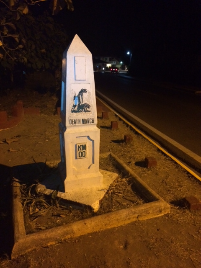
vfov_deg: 60.0
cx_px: 100
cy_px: 134
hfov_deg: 46.8
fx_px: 232
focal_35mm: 30
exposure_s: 1/15
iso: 400
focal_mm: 4.12
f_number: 2.2
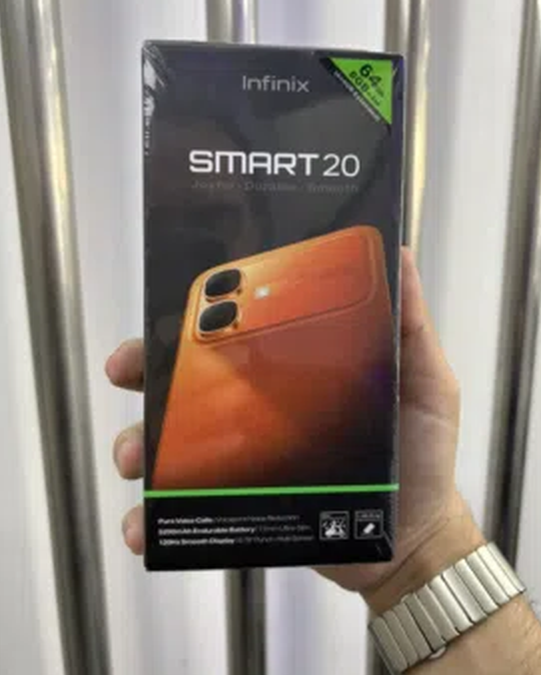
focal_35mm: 30
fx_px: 600
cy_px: 316
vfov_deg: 58.7
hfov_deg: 48.6
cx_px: 275
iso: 100
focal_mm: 5.96
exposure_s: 1/100
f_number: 1.6
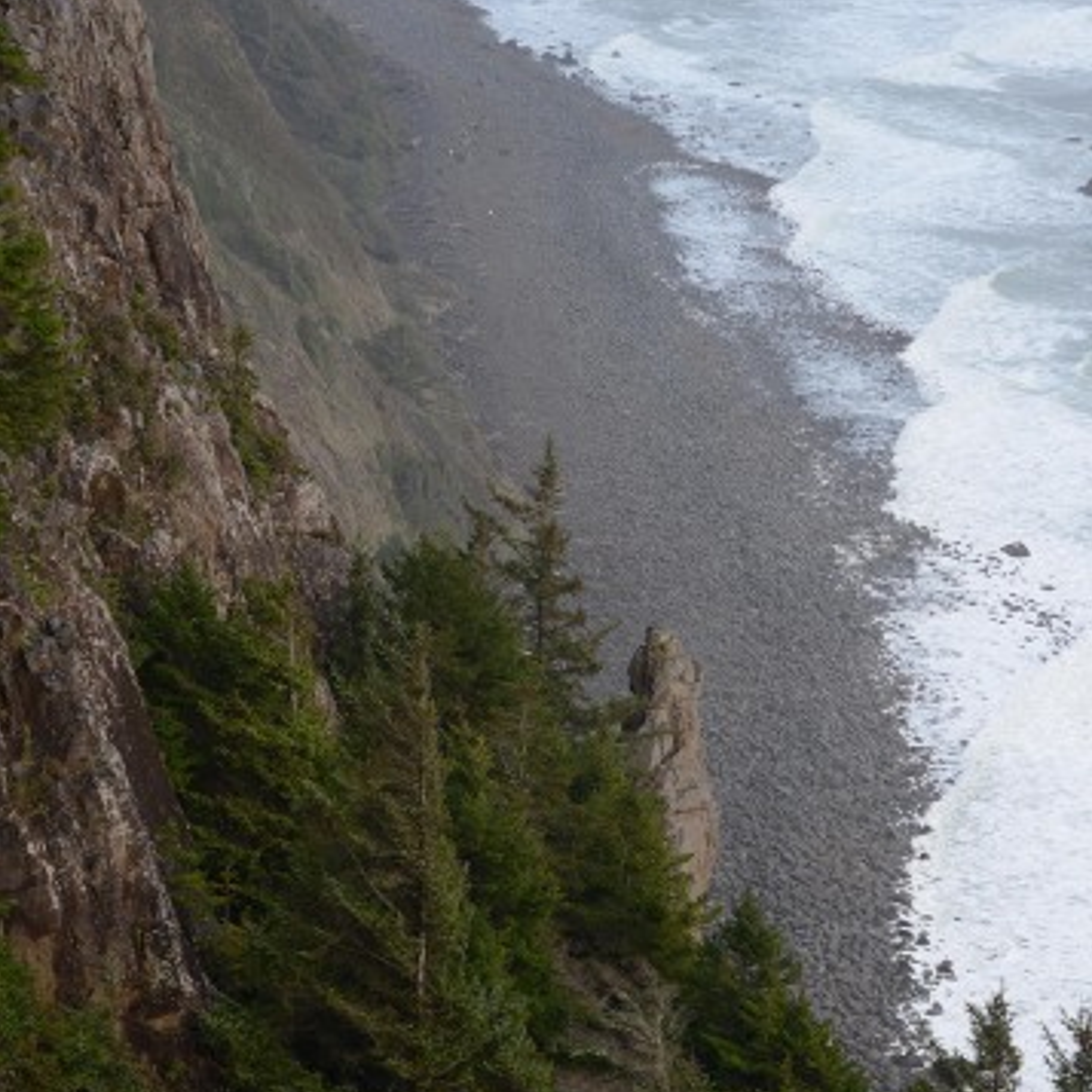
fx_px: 4818
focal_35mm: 135
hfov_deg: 12.9
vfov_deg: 12.9
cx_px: 548
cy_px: 566
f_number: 8
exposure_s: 1/60
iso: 320
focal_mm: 105
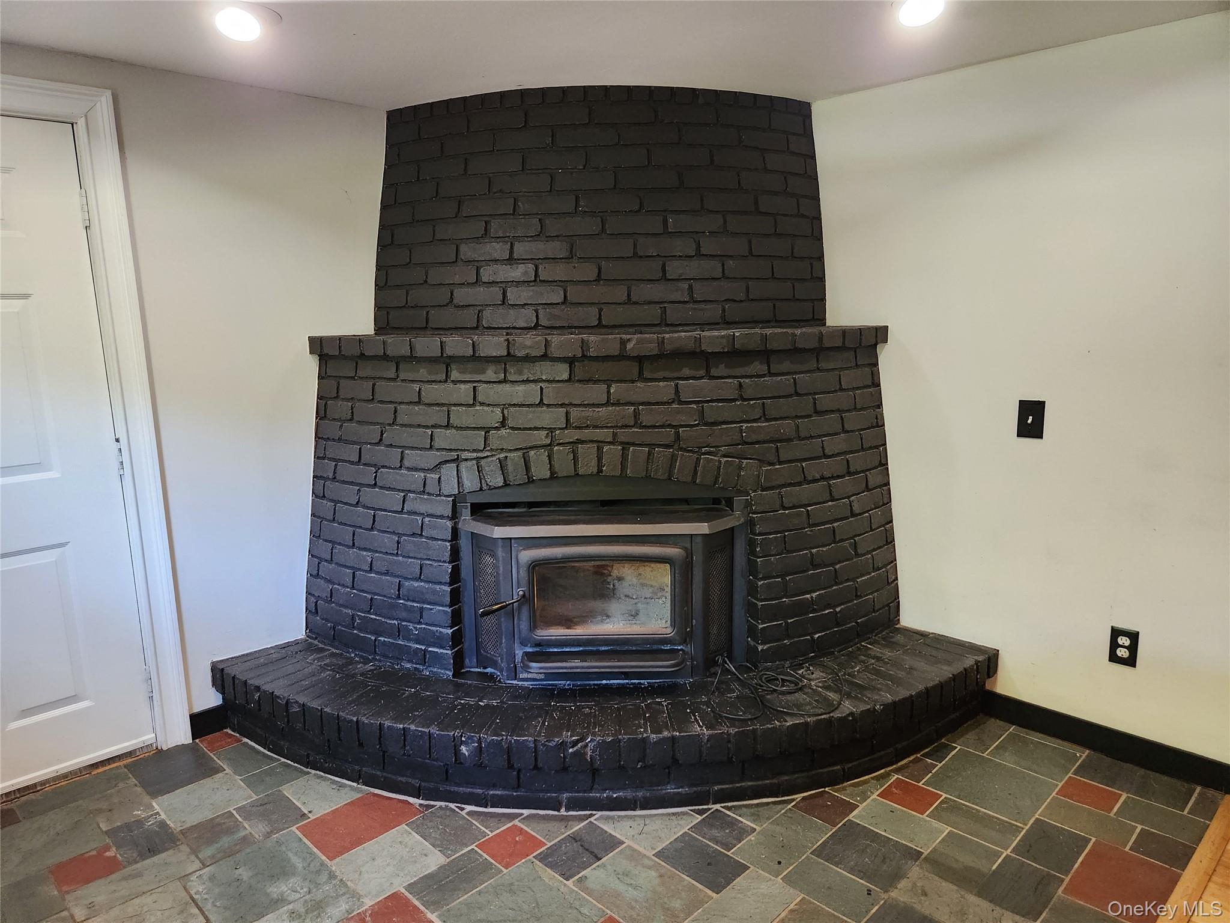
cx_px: 615
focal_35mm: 23
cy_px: 462
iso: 800
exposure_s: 1/120
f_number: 1.8
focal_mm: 5.4
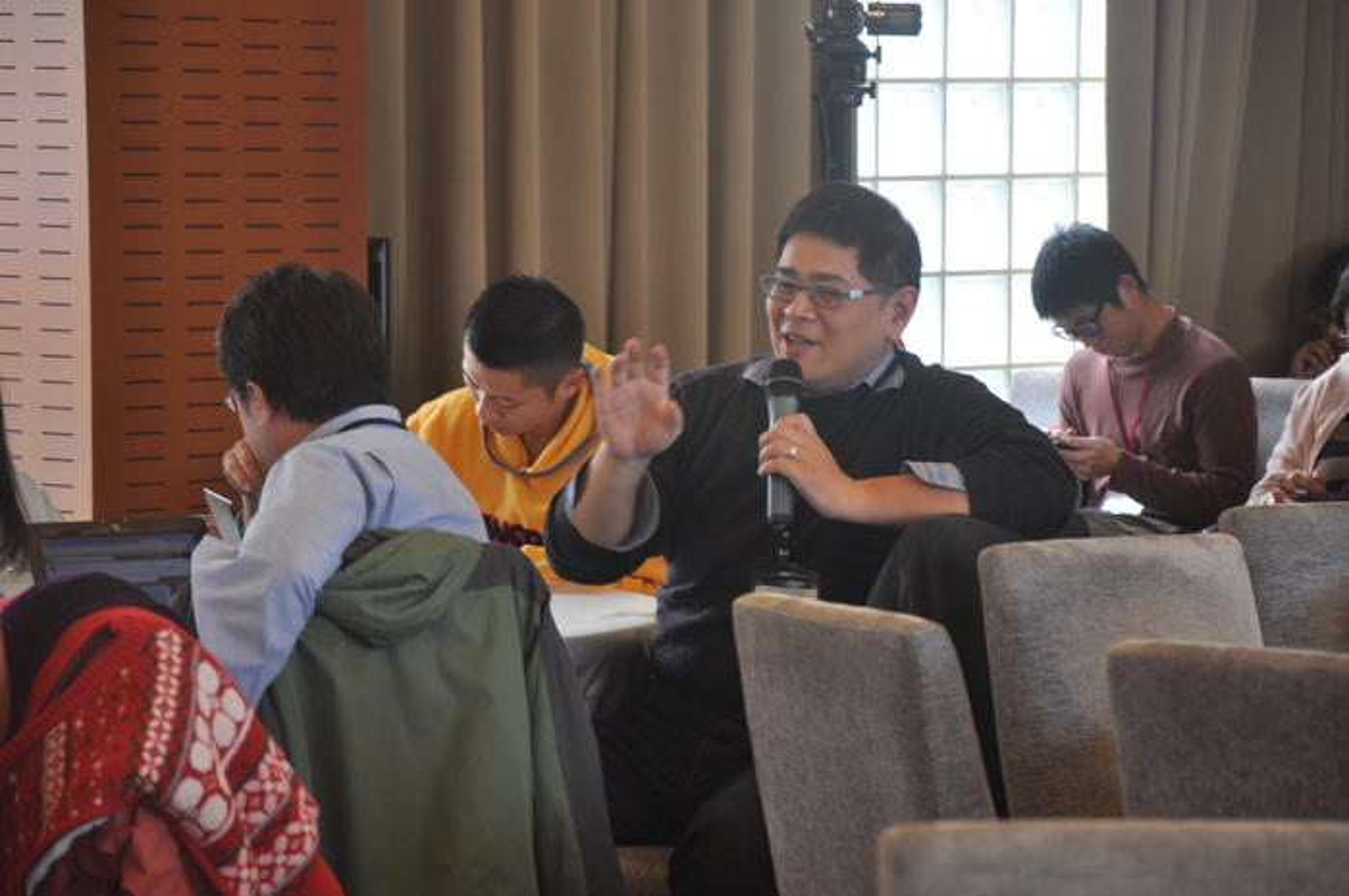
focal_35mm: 158
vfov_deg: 8.7
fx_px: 5895
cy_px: 448
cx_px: 674
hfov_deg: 13.1
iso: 560
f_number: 5.6
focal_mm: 105
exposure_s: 1/60
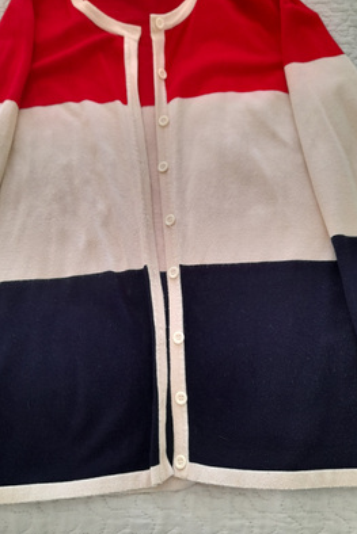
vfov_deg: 57.2
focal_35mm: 33
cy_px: 271
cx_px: 178
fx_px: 490
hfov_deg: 40.0
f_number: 2
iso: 125
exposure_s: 1/50
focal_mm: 4.6
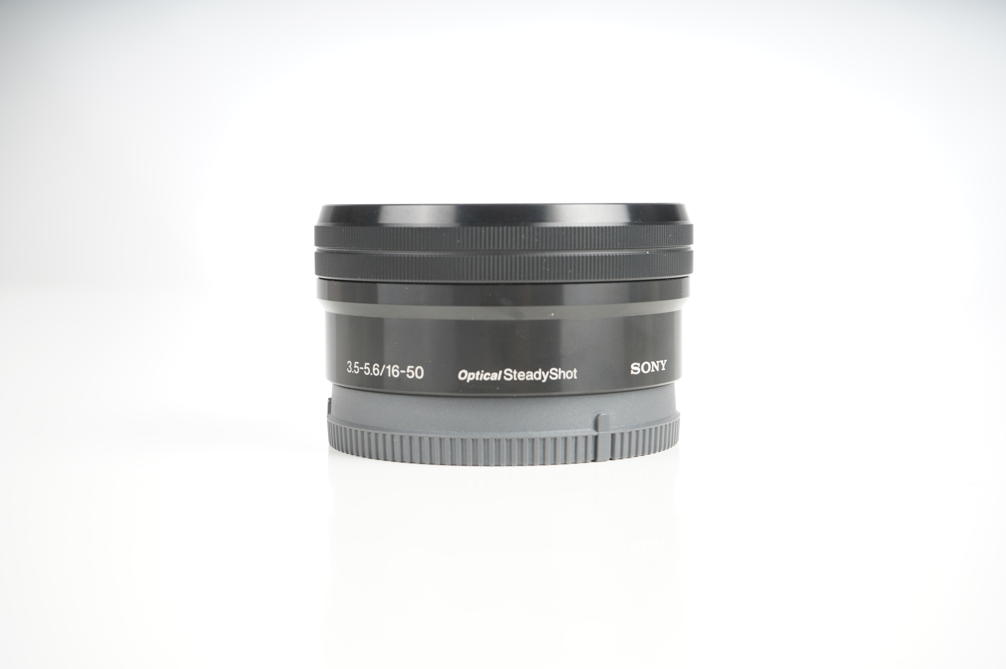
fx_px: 1536
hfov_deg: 36.3
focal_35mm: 55
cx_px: 503
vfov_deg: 24.6
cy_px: 334
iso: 200
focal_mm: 55
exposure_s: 1/200
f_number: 11
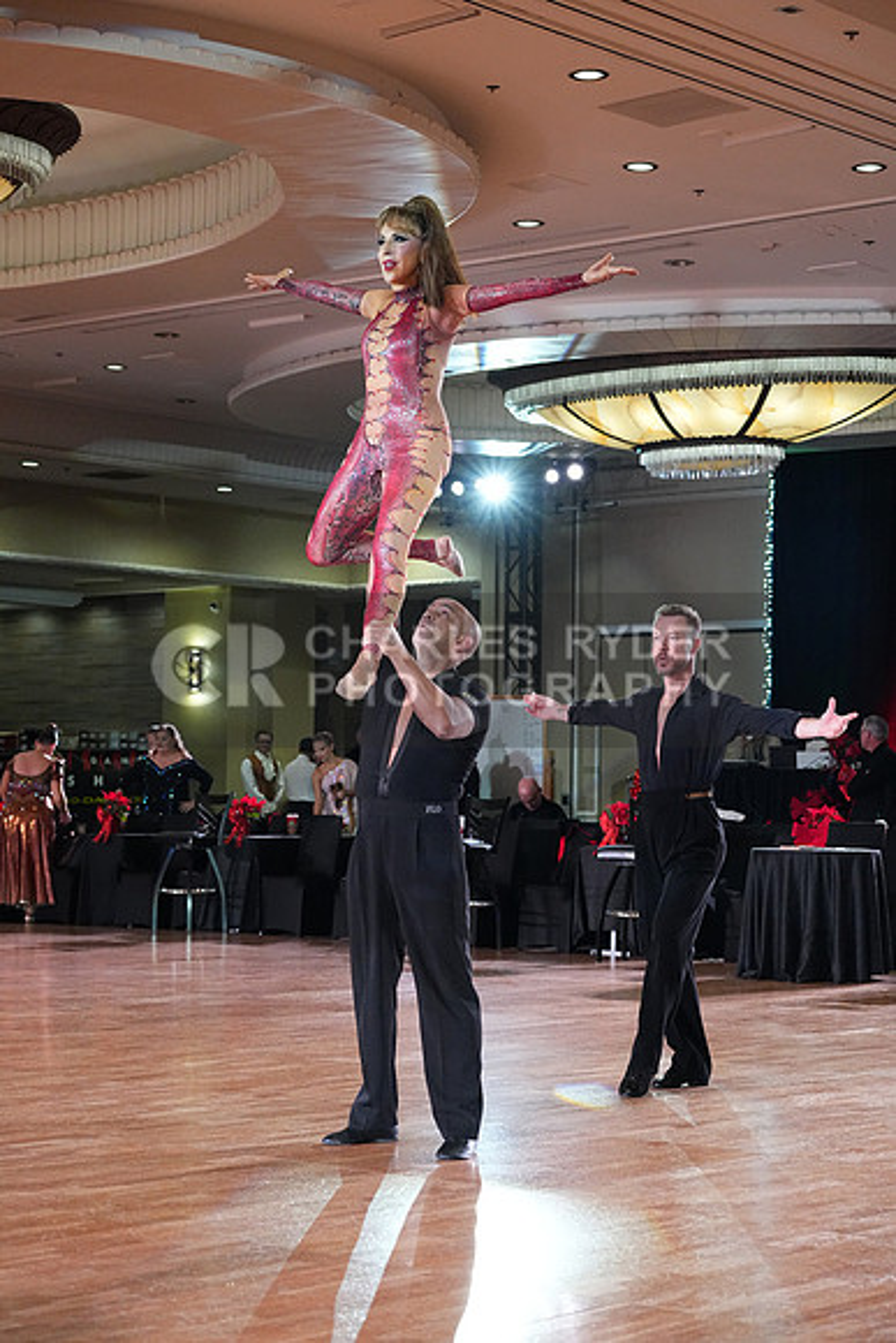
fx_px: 2612
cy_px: 672
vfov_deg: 28.8
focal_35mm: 70
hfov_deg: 19.5
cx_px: 448
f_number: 5
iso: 6400
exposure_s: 1/400
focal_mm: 70
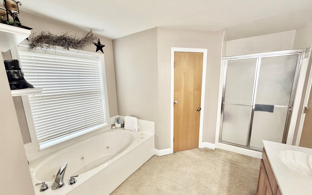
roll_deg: +1.7
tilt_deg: -10.1
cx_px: 156
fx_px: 128
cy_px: 104
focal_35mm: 15
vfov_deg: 74.7
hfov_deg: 101.5
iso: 200
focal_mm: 2.22
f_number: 2.2
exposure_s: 1/60
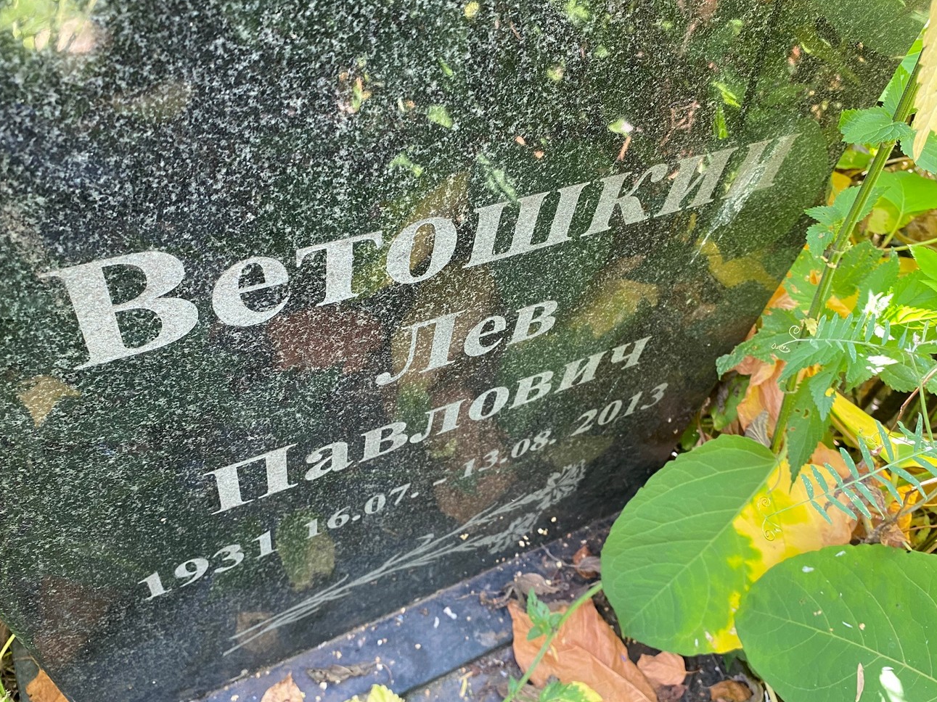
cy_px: 328
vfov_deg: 48.2
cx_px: 470
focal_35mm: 29
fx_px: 785
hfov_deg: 61.7
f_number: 1.8
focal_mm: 4.25
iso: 125
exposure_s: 1/88
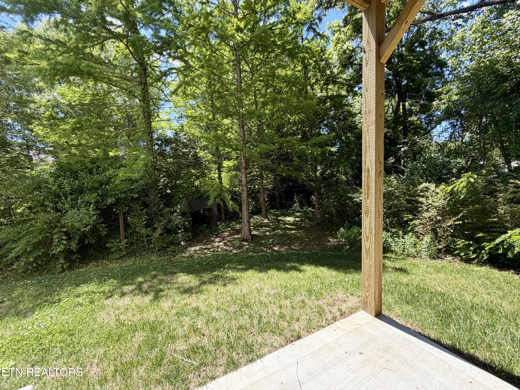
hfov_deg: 102.1
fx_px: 210
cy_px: 195
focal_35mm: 14
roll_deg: +0.1
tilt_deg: -3.9
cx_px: 260
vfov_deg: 85.7
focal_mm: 2.22
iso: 50
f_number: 2.2
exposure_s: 1/403
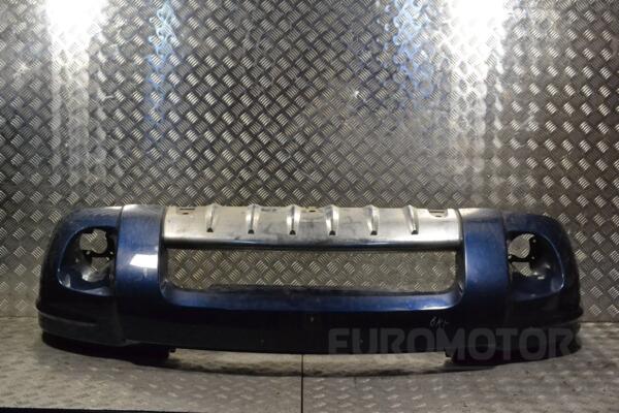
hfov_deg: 45.0
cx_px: 310
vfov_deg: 30.8
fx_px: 748
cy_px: 206
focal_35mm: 44
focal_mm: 29
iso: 3200
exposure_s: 1/400
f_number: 10
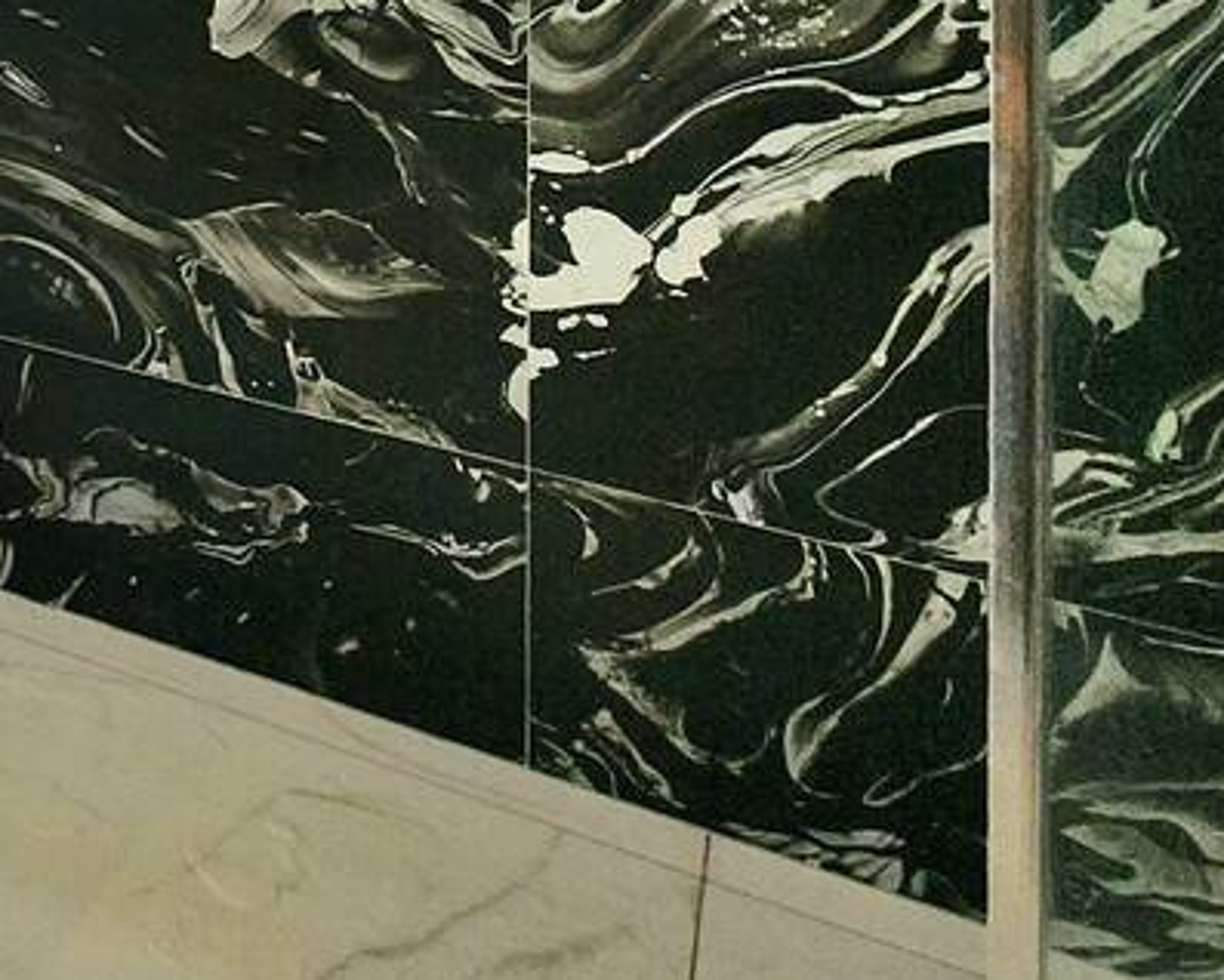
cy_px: -373
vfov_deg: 26.5
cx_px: -913
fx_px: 1667
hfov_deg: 23.3
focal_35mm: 46
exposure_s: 1/556
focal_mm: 2.2
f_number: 2.2
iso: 50
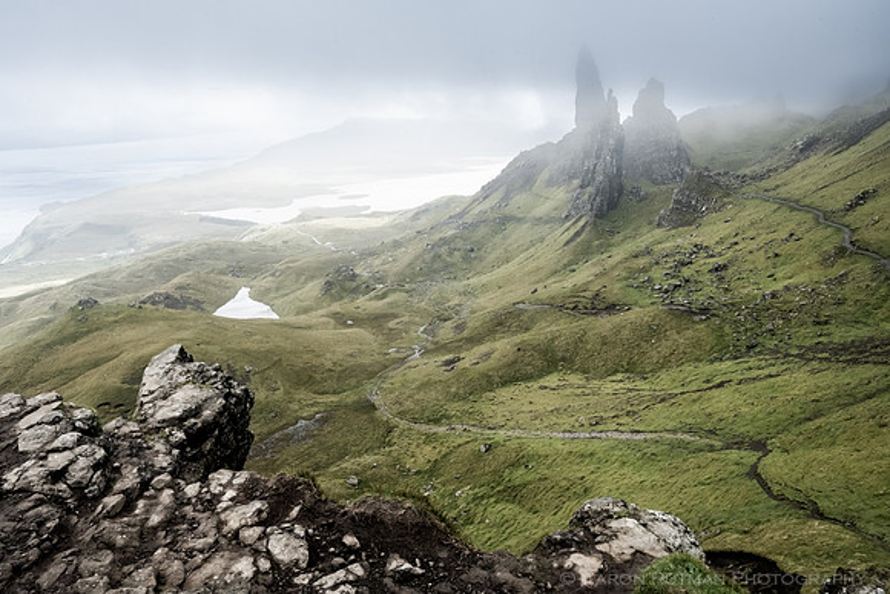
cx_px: 445
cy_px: 297
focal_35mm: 26
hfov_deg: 69.4
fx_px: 643
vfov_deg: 49.6
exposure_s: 1/100
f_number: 18
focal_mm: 26
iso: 1250
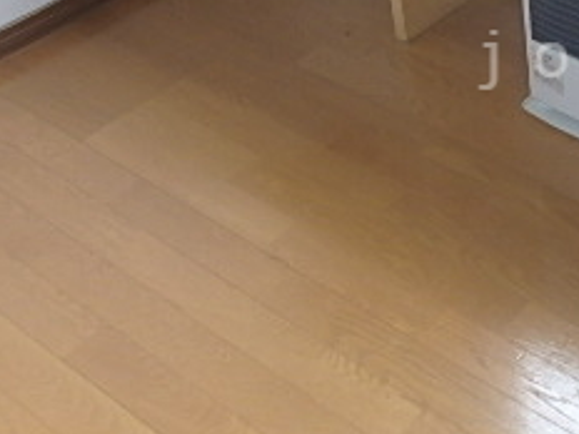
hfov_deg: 29.7
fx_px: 970
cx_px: 649
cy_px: 60
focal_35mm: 58
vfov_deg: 24.6
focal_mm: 3.7
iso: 200
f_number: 3.5
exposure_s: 1/30
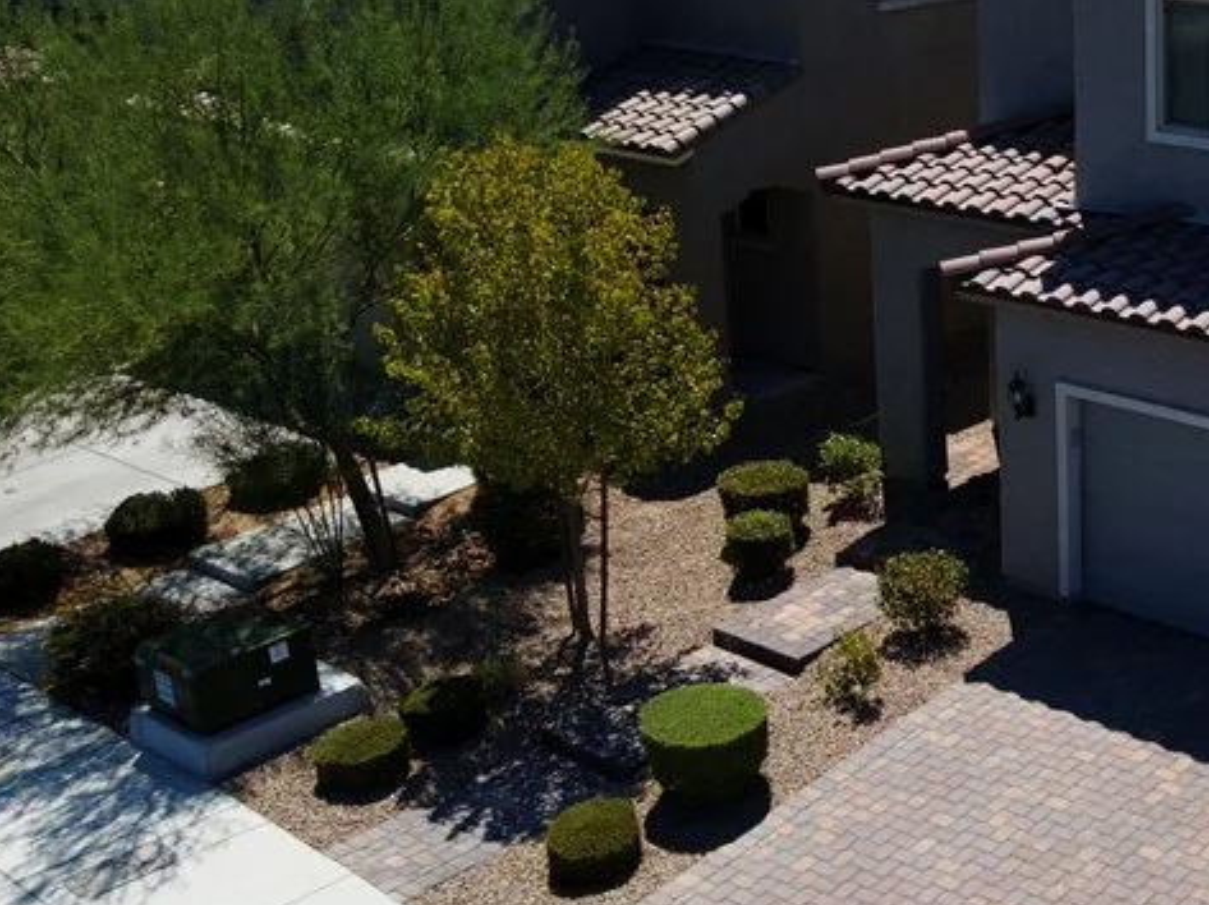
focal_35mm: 52
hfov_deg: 34.0
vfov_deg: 27.9
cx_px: 1173
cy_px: 363
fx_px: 1815
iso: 100
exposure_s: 1/800
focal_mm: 4.5
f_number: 2.8
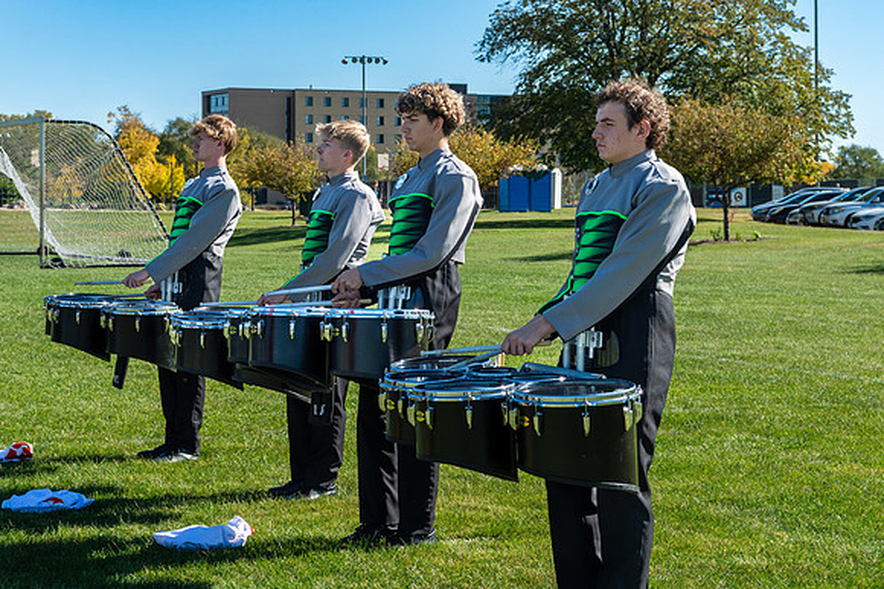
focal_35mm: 87
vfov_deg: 15.7
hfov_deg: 23.4
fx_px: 2133
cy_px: 224
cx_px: 416
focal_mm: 70
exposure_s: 1/640
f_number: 9
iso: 320
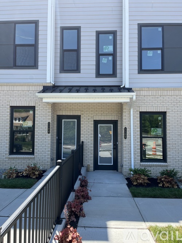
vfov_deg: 67.3
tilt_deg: +3.0
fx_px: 182
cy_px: 122
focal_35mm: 26
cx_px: 91
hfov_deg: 53.0
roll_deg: +0.3
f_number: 1.6
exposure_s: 1/1086
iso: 50
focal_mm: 5.1
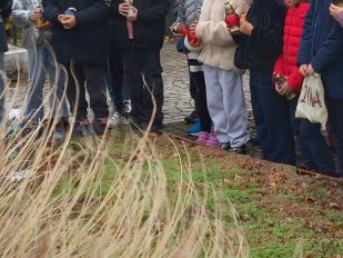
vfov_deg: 16.2
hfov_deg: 21.6
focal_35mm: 89
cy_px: -13
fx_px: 882
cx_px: 301
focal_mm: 4
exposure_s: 1/100
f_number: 1.8
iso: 20
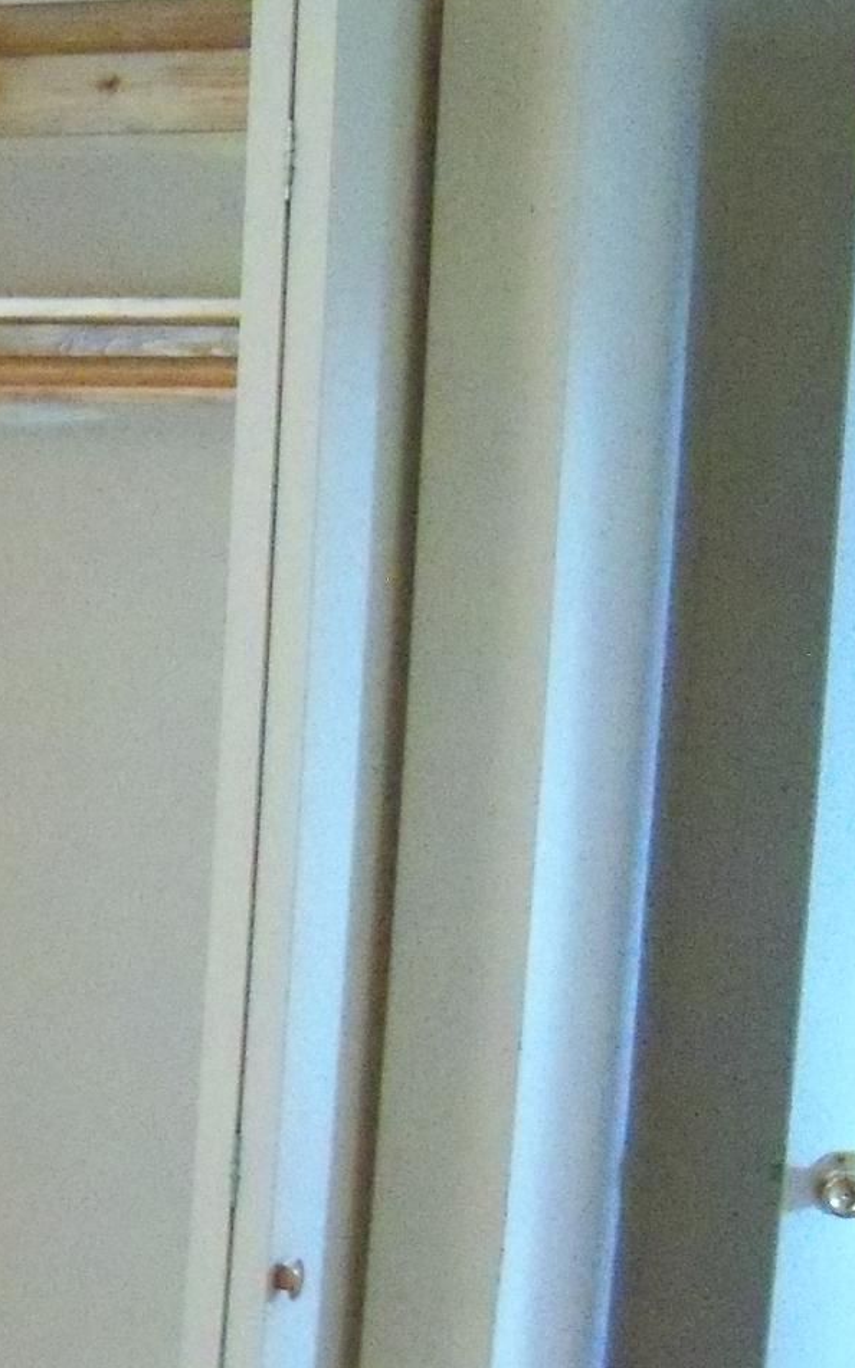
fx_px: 2982
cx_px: -491
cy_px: 1025
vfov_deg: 25.5
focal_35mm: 80
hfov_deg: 14.9
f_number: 3.5
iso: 1600
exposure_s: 1/15
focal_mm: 6.2
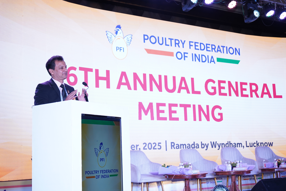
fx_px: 413
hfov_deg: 38.2
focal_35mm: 52
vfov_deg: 26.0
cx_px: 143
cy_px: 96
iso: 1000
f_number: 5
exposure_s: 1/250
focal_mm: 52
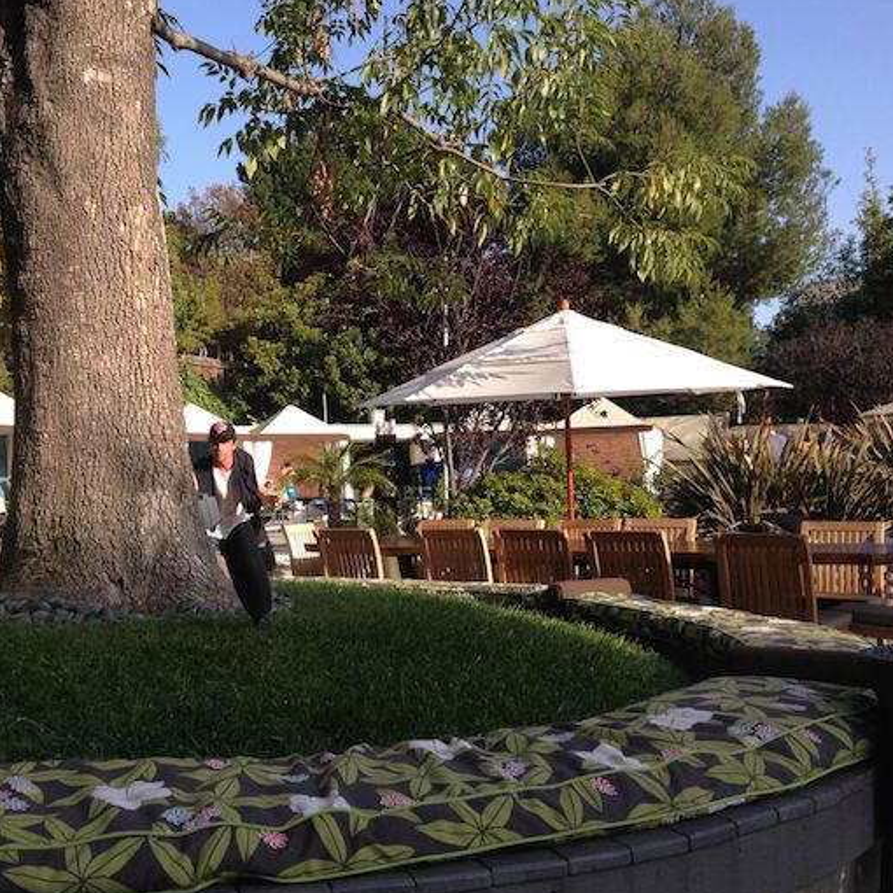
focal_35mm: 40
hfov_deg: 41.5
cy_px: 453
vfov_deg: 41.9
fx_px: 1167
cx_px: 329
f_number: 2.4
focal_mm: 4.12
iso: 50
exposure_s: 1/733
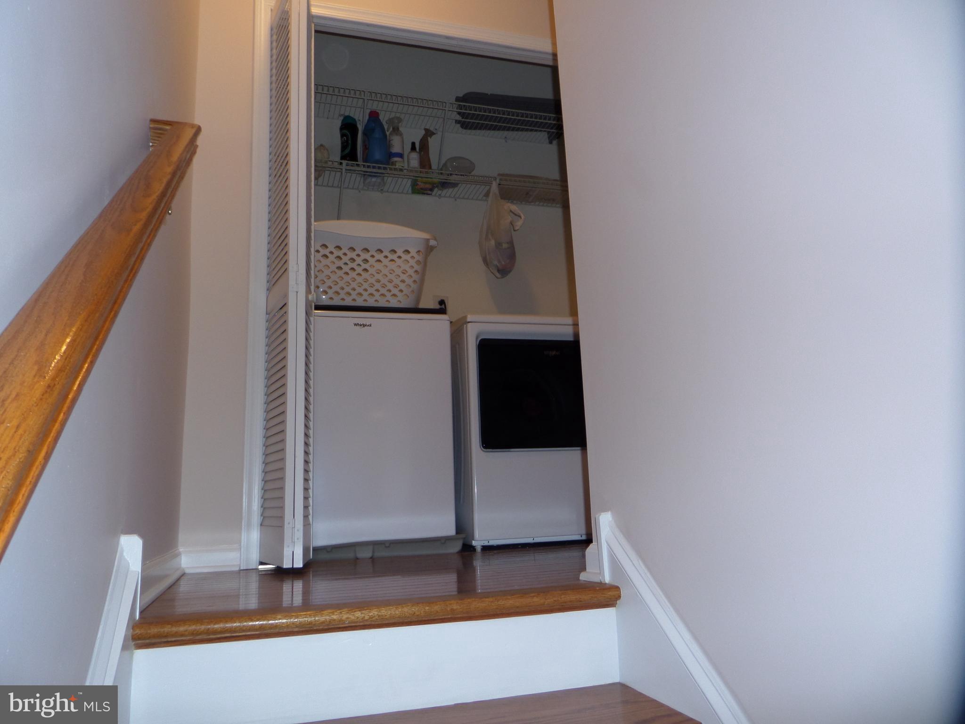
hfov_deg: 71.6
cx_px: 482
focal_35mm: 24
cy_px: 362
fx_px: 669
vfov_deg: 56.8
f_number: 3.2
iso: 100
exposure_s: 1/30
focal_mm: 4
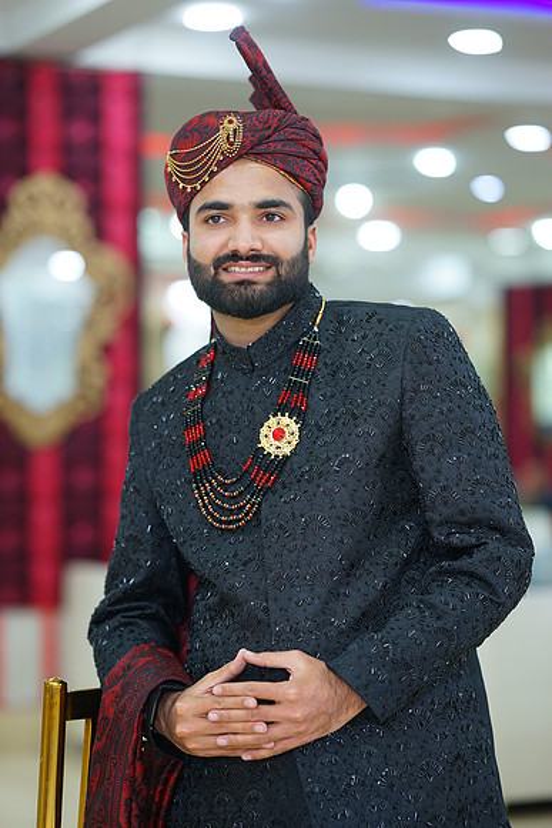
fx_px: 1954
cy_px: 414
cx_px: 276
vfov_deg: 23.9
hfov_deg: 16.1
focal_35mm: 85
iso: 400
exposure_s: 1/160
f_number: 2
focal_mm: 85
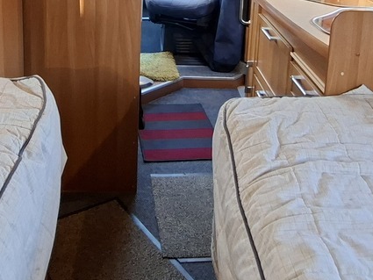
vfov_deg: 29.5
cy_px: -32
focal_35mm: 44
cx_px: 154
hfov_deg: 42.8
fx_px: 474
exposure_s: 1/24
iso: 200
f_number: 2.2
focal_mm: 1.74
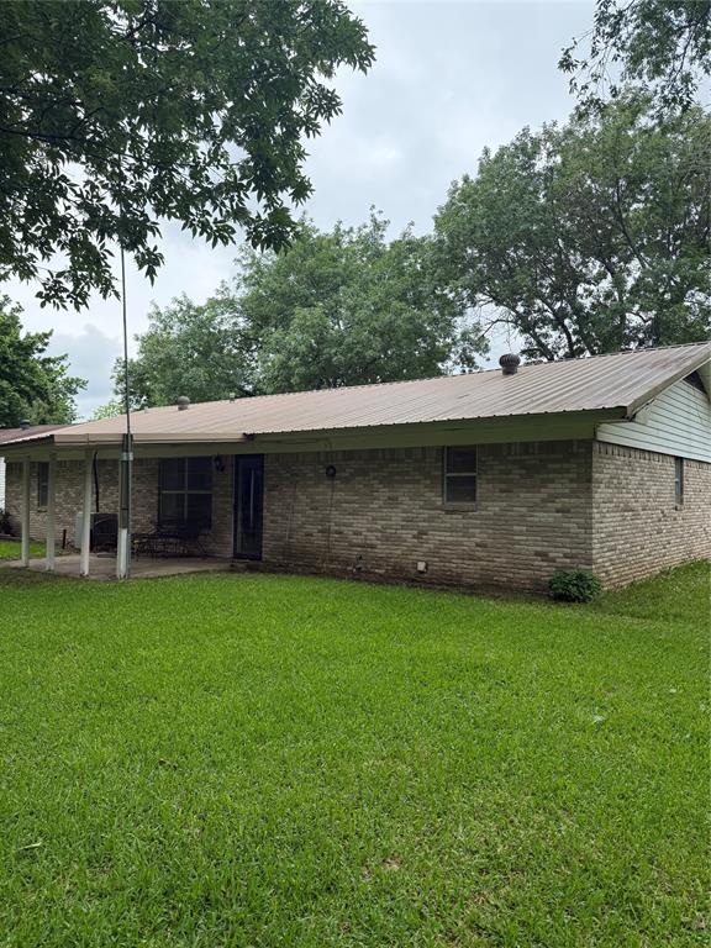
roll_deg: -0.9
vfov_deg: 71.6
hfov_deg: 56.8
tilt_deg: +2.4
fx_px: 657
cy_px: 474
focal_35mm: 24
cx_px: 356
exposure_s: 1/1522
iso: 100
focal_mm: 6.76
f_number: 1.78
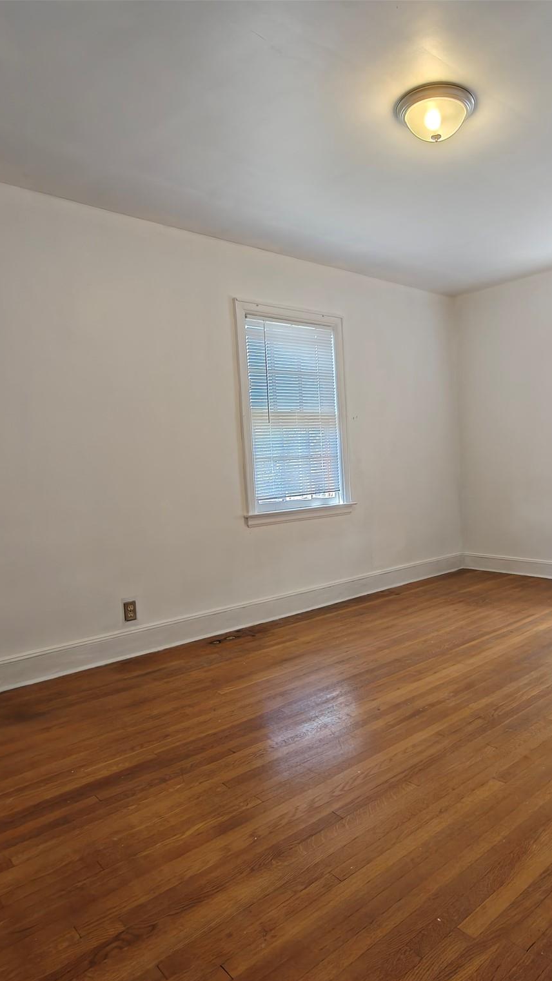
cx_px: 376
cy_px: 495
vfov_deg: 81.2
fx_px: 572
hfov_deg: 50.4
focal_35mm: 22
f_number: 2
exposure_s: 1/120
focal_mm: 2.3
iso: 320
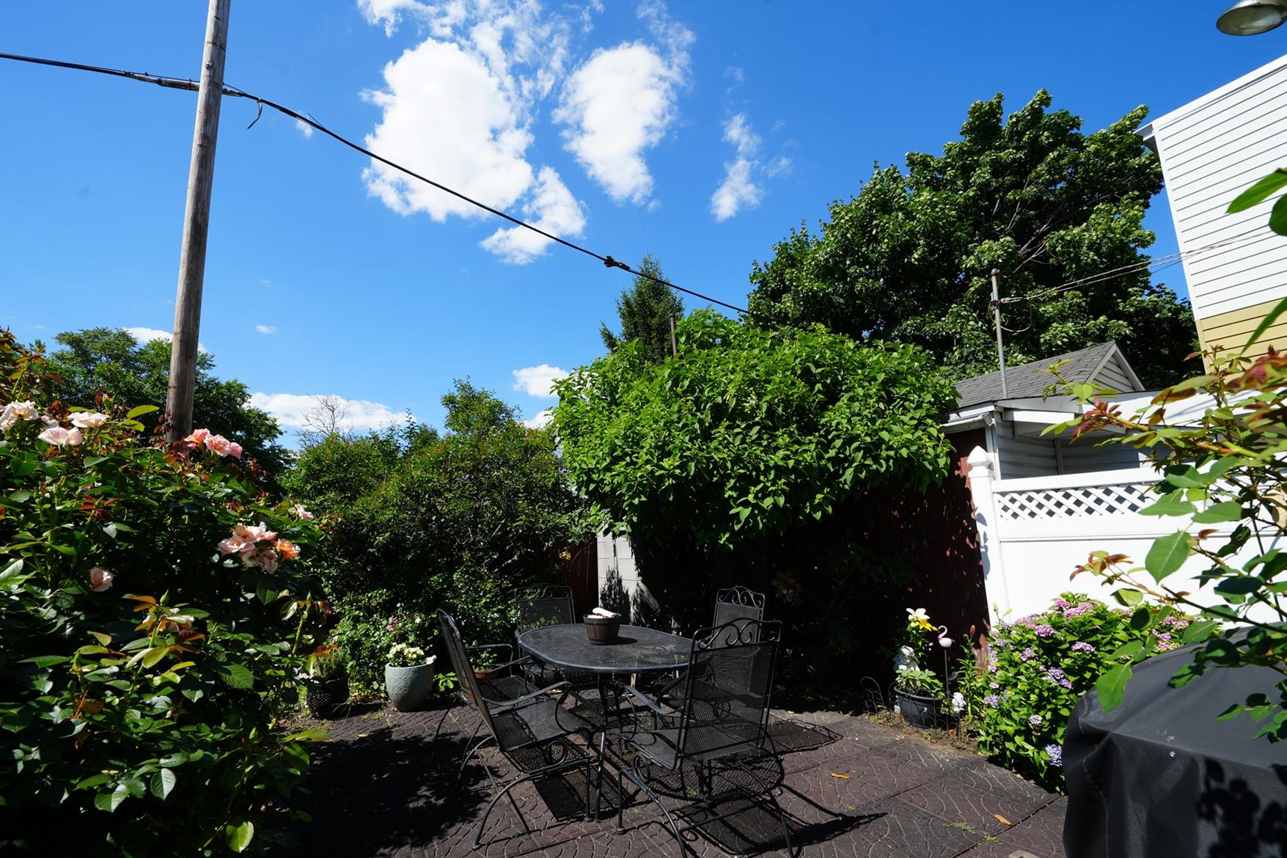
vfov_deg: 81.1
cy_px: 460
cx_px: 599
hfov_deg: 104.1
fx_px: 500
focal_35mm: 14
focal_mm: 12
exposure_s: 1/125
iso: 100
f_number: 9
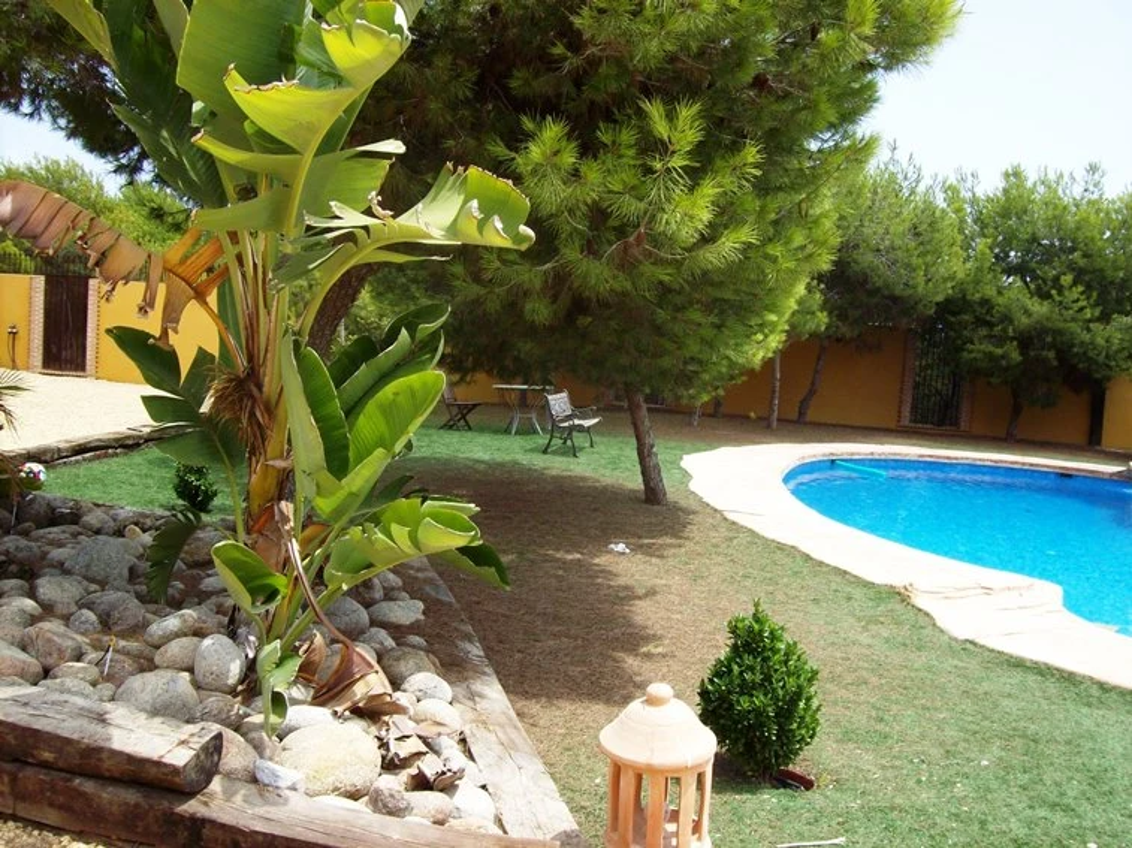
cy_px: 424
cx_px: 566
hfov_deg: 51.4
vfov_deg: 39.6
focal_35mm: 36
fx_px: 1177
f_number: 4.8
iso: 80
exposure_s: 1/313
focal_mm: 6
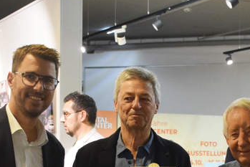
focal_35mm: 102
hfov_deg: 19.8
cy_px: 179
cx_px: 187
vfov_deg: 13.2
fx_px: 710
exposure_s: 1/125
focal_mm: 27
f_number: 4
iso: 3200
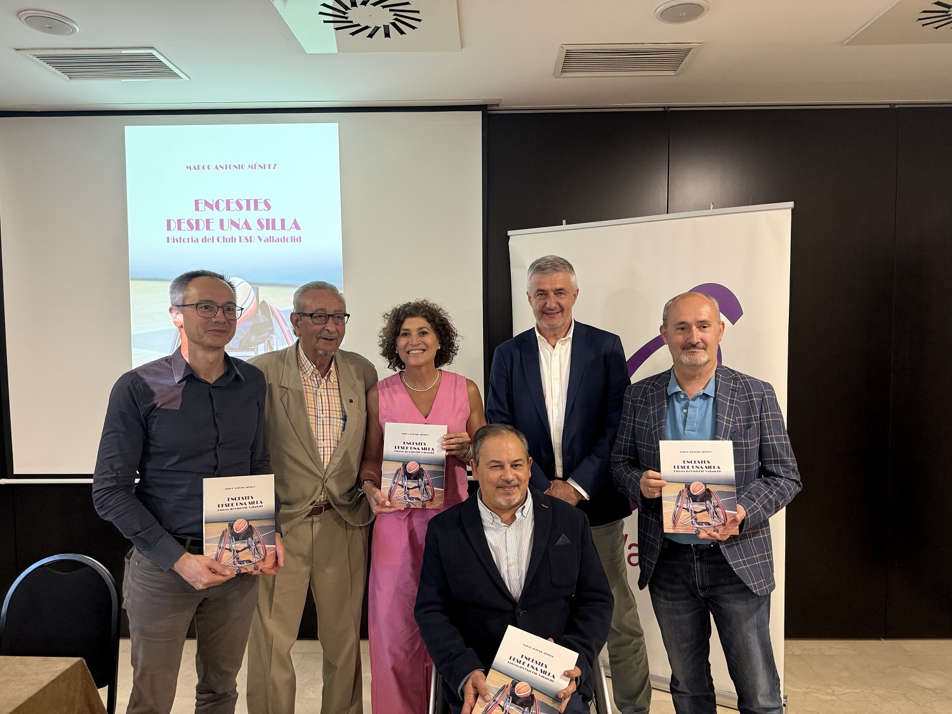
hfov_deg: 71.6
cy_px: 357
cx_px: 476
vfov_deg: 56.8
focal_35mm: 24
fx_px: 660
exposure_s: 1/60
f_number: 1.78
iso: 320
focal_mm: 6.76
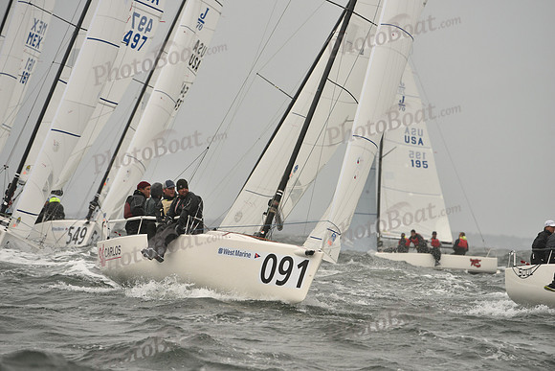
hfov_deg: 5.4
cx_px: 278
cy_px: 186
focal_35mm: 380
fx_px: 5859
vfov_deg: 3.6
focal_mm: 380
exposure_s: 1/1250
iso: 400
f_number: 7.1
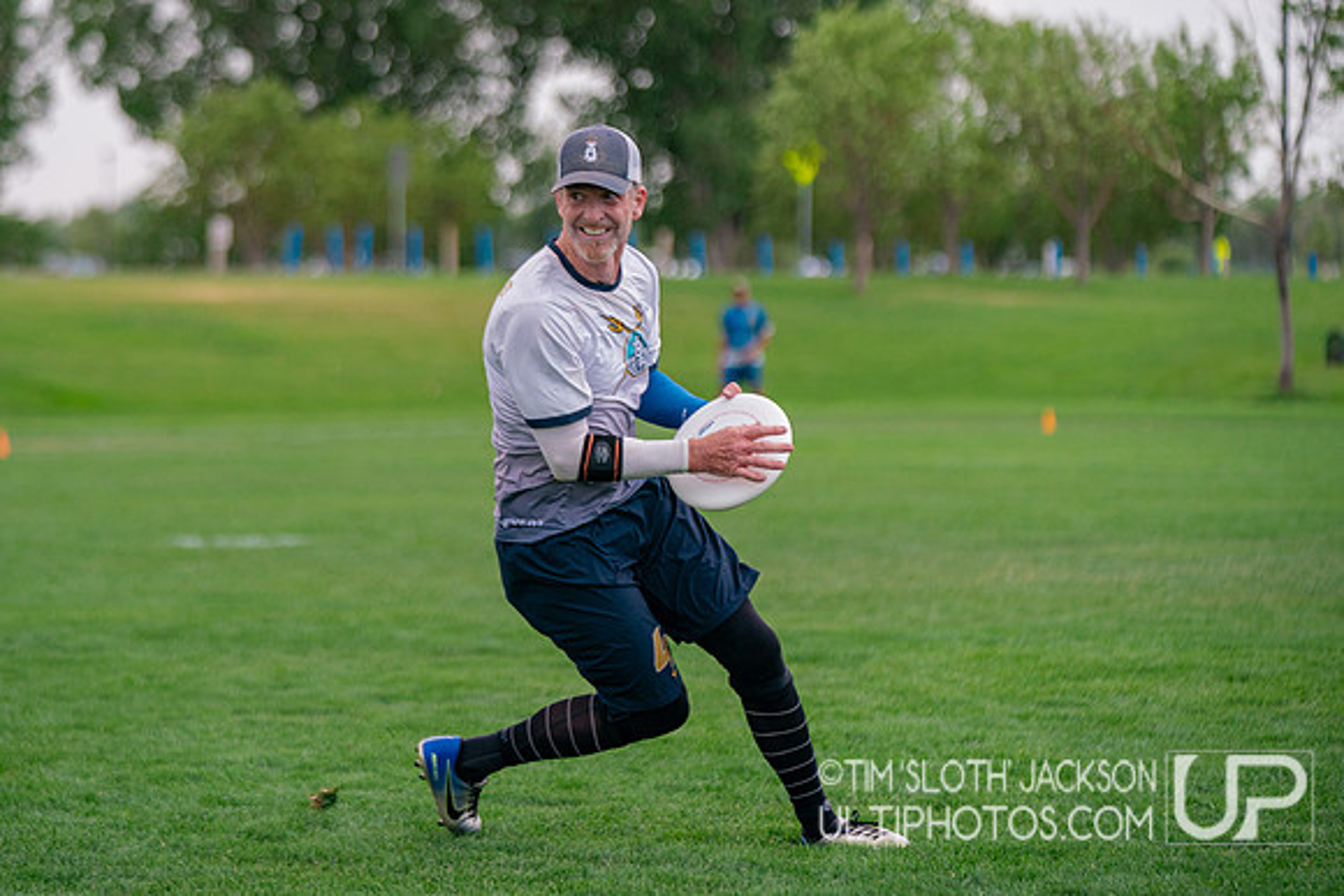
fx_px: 5781
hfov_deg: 13.3
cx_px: 557
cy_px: 402
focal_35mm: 155
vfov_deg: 8.9
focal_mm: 122
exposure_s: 1/6400
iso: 500
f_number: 2.8
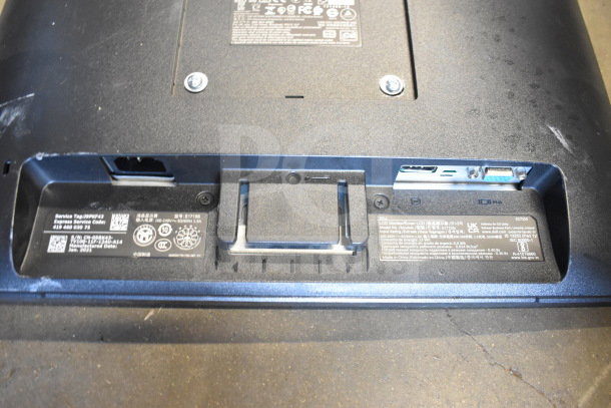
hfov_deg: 61.9
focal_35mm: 30
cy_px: 204
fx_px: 509
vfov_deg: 43.6
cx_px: 306
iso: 3600
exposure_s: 1/30
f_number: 3.8
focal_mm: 20
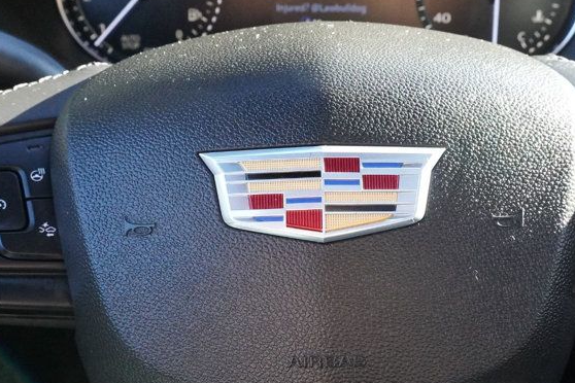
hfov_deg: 36.2
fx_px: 878
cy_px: 222
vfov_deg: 24.6
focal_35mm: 55
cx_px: 315
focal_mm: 20
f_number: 9
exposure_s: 1/250
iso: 6400
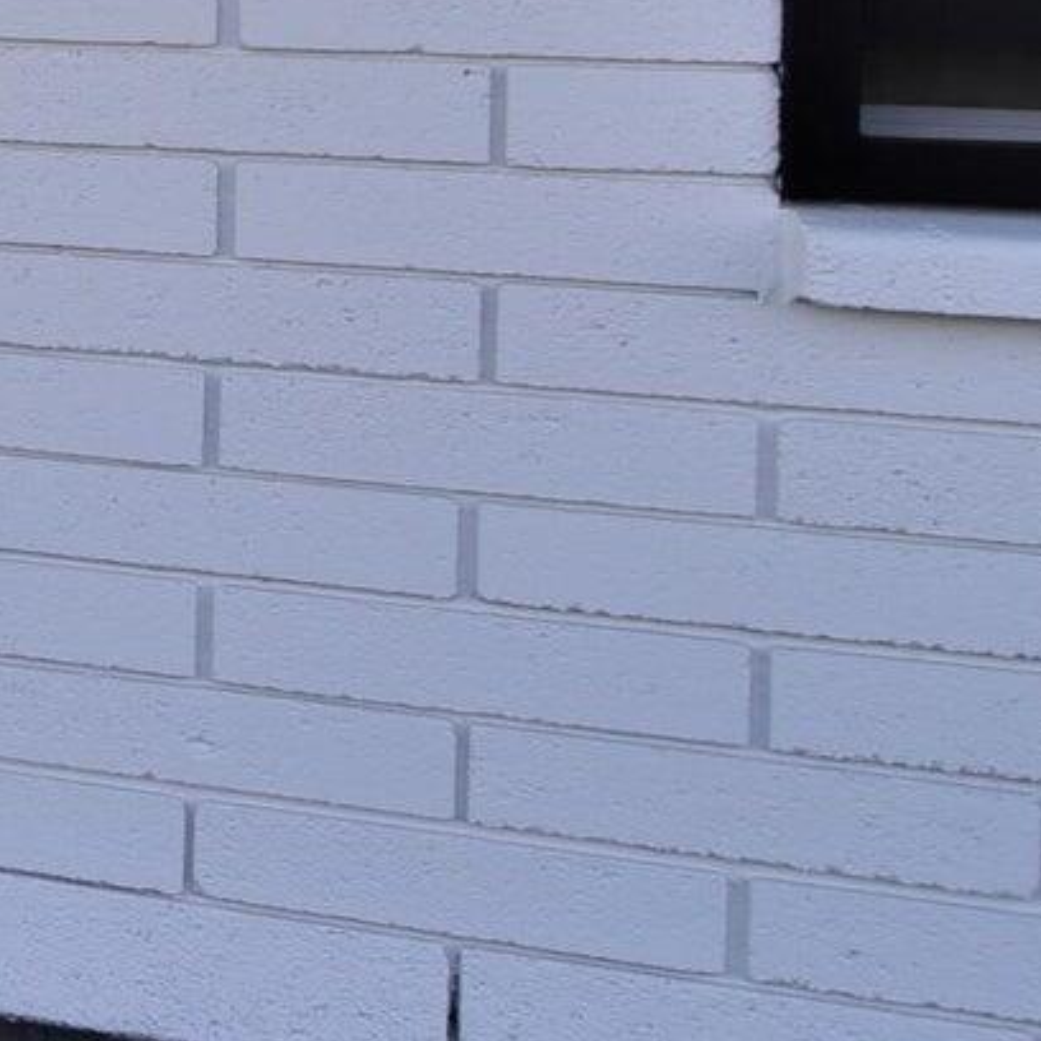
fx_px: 2722
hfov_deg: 12.9
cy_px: -100
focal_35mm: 80
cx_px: -1761
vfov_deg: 20.6
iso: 200
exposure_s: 1/250
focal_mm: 16
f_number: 8
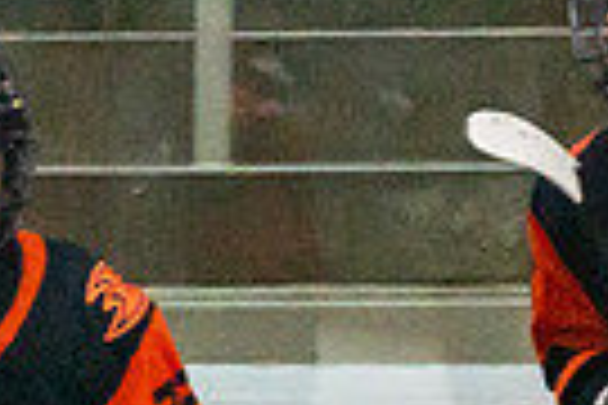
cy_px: 1166
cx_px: 682
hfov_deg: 1.3
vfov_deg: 0.9
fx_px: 25804
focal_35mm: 1528
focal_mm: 200
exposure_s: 1/1250
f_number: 2.8
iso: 3200
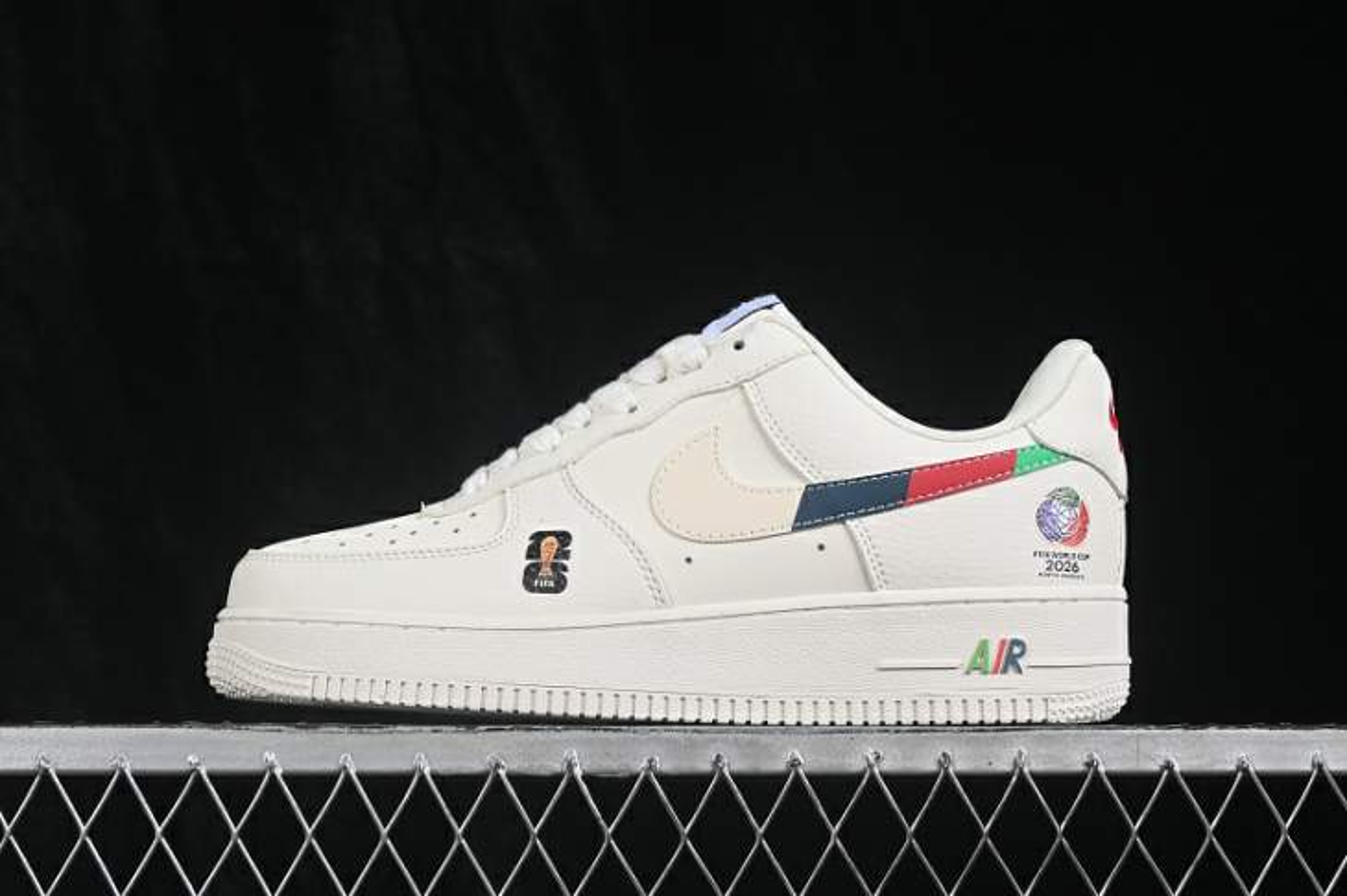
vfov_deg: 18.2
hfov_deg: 27.0
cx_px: 674
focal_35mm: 75
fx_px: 2805
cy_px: 448
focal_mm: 50
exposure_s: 1/80
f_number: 8
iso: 160
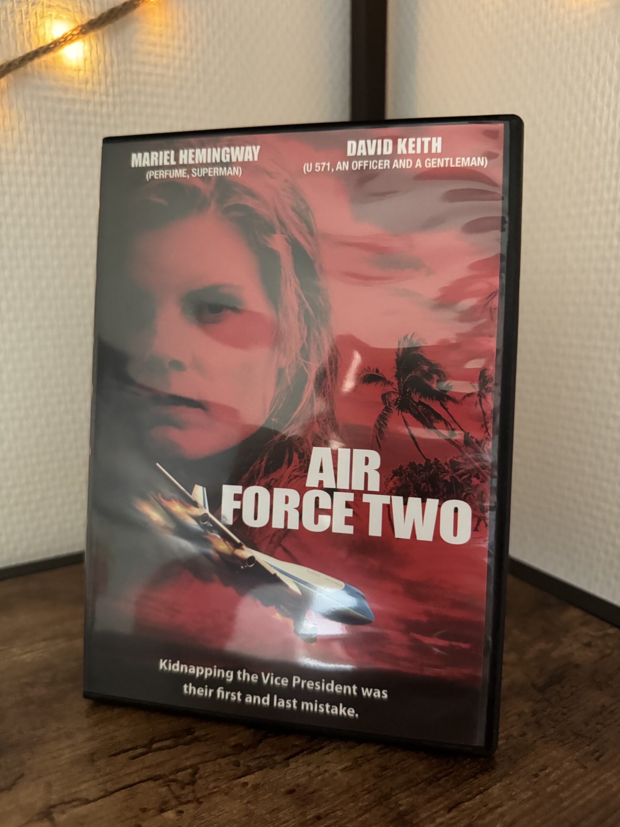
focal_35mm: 24
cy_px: 414
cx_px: 310
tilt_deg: -13.2
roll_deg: -0.3
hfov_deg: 56.8
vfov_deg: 71.6
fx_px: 573
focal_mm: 6.76
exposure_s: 1/30
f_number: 1.78
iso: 1250
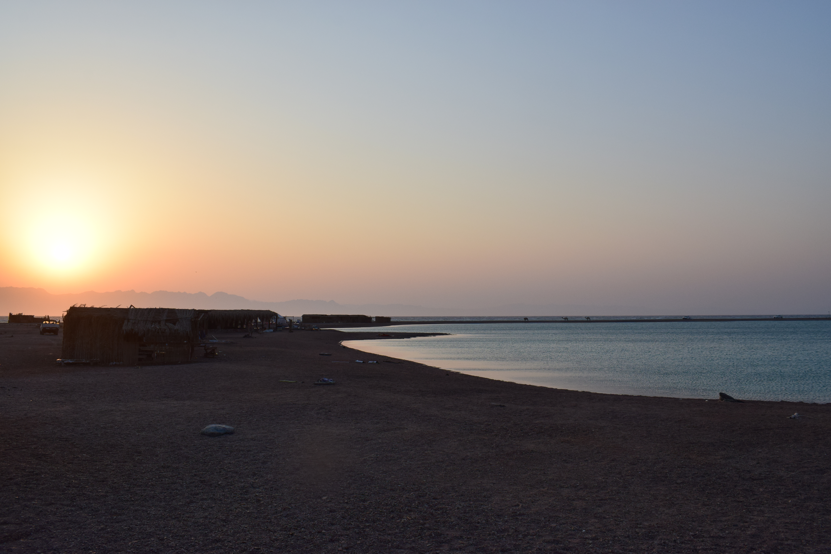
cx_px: 416
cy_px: 277
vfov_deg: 43.6
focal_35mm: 30
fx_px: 692
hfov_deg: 61.9
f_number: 11
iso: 360
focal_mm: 20
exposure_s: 1/500
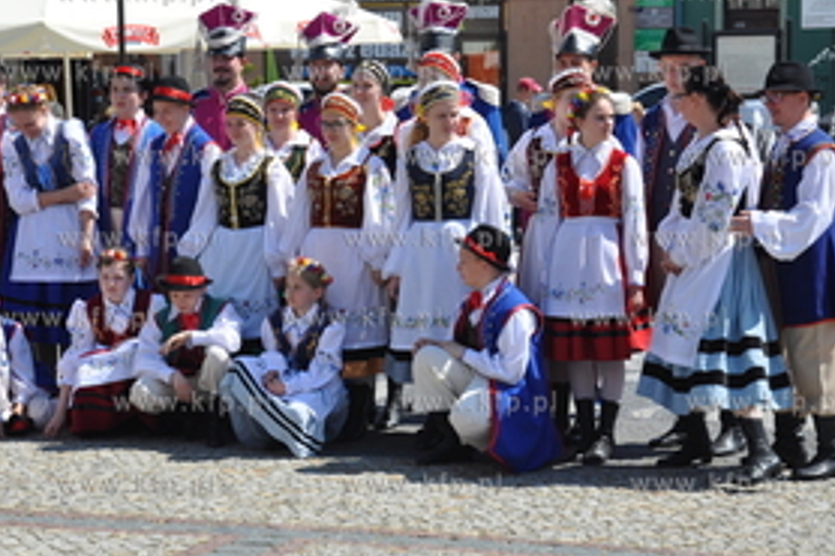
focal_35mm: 108
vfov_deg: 12.7
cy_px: 195
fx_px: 2503
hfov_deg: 18.9
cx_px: 297
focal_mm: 50
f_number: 9
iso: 200
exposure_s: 1/320
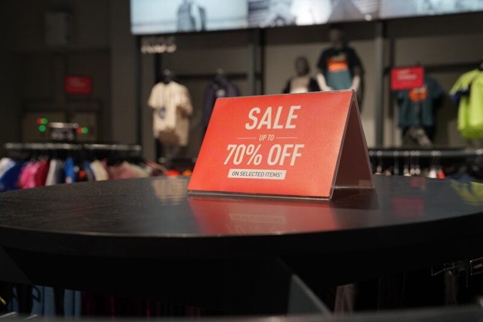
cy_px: 161
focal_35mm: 41
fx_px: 550
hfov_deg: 47.4
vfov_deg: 32.6
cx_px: 242
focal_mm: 41
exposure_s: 1/250
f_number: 5
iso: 1000
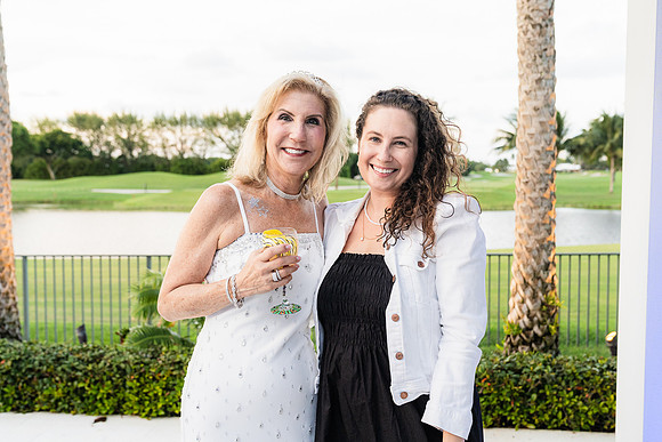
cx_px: 331
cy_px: 221
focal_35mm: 41
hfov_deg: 47.7
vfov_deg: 32.9
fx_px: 749
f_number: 4.5
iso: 1600
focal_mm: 40
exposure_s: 1/125
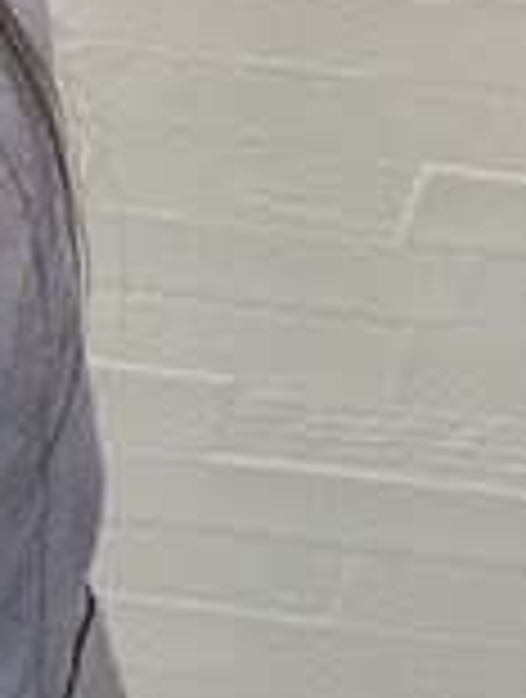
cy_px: -820
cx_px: -1133
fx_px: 3854
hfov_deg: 6.9
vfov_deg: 9.5
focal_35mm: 191
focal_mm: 4.15
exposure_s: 1/120
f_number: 2.2
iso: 40
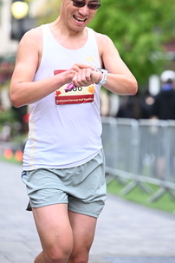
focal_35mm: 236
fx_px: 1721
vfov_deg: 8.7
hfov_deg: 5.8
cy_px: 53
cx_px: 112
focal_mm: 130
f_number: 2.8
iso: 1000
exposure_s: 1/1250
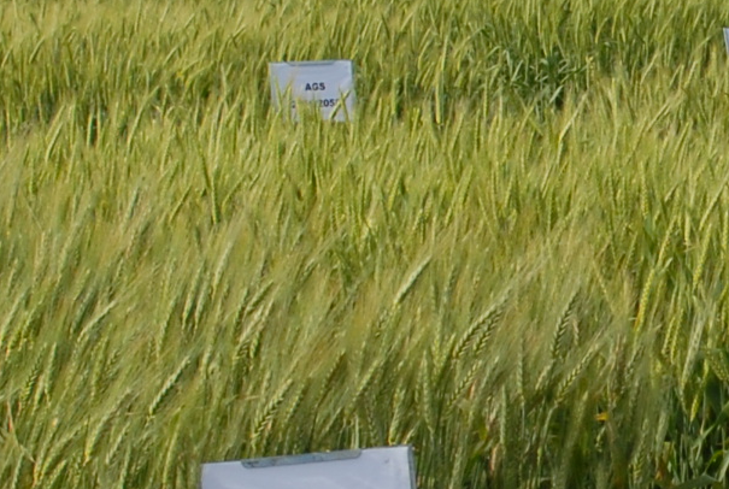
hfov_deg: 10.1
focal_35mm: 201
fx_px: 4078
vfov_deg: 6.9
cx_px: 852
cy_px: 288
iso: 200
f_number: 9
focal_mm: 28
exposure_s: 1/320
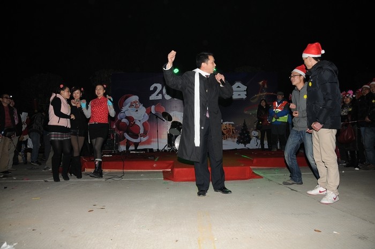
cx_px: 188
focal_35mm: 24
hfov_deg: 73.8
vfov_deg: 53.0
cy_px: 124
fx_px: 250
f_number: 5
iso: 320
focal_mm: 16
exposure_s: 1/125
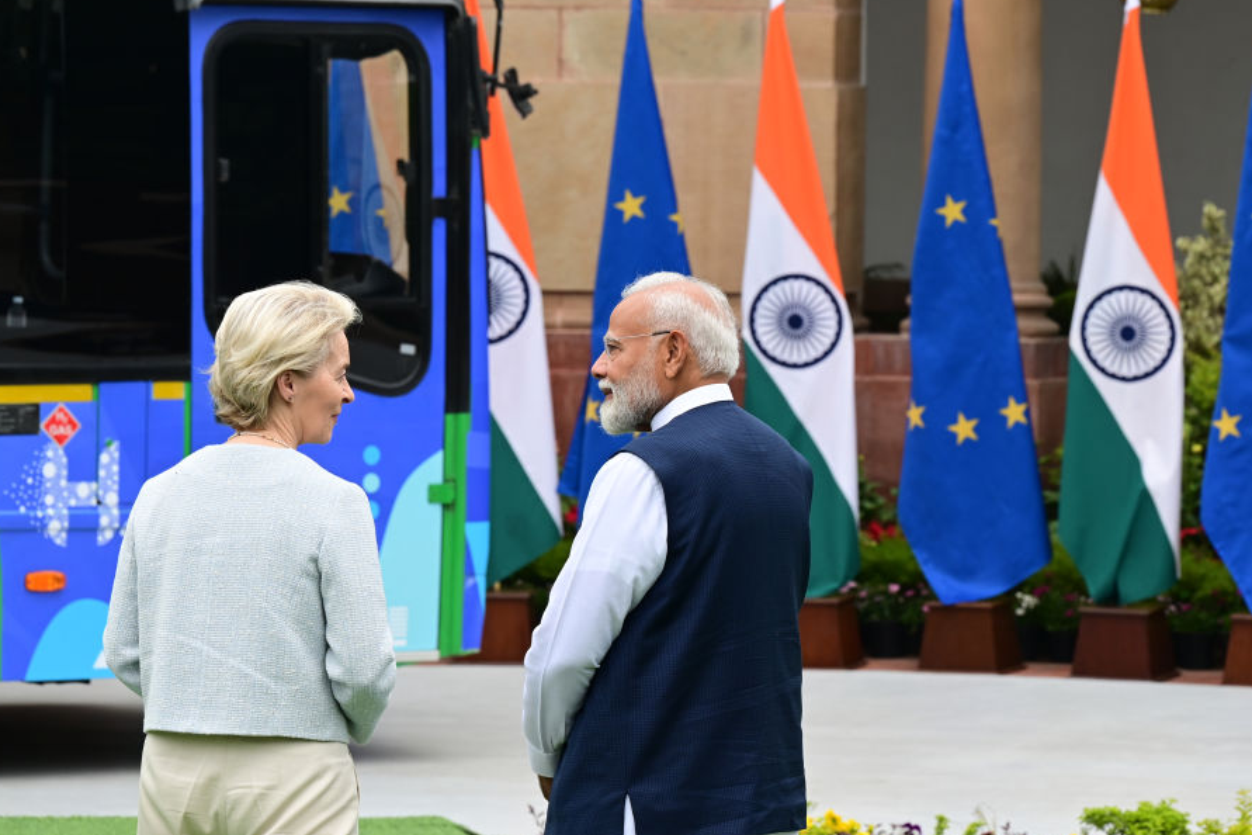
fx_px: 6990
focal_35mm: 201
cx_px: 610
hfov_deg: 10.2
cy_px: 368
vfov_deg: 6.8
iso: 500
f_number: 10
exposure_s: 1/320
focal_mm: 175
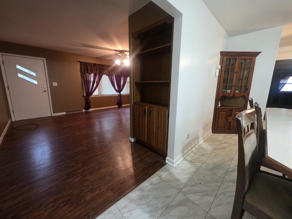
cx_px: 146
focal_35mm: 13
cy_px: 110
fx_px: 110
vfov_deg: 89.9
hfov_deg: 106.2
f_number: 1.9
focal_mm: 2.2
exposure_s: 1/60
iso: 400
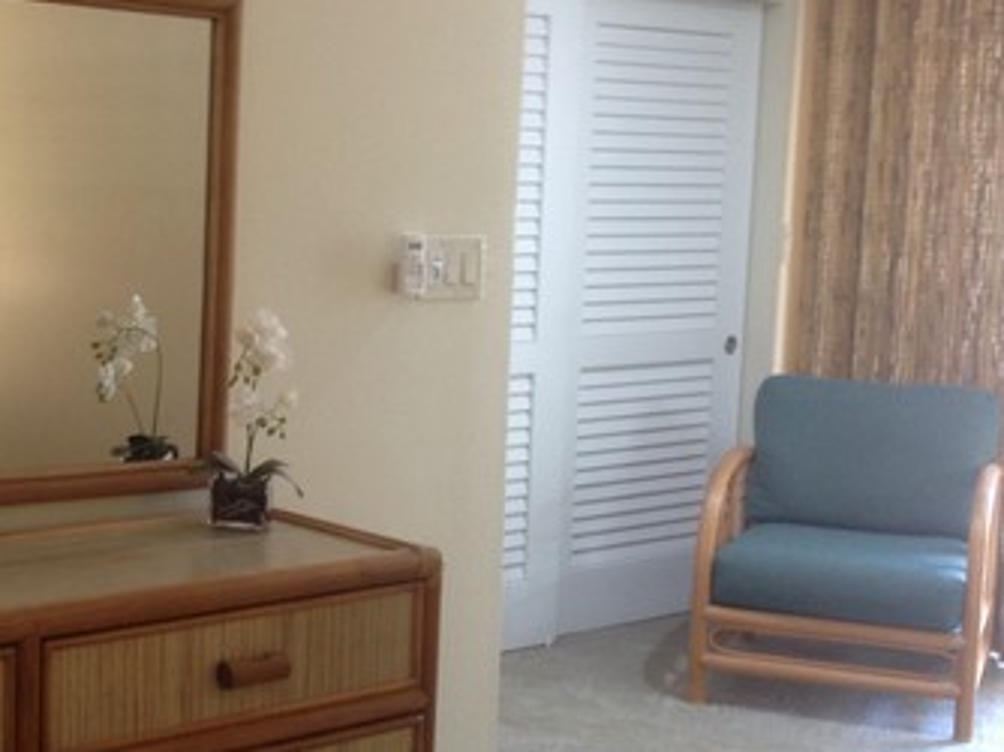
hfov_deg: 28.3
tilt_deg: -7.3
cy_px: 448
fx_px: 1942
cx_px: 192
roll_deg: +0.8
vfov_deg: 21.9
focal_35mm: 67
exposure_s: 1/15
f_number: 2.4
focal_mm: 4.28
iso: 125
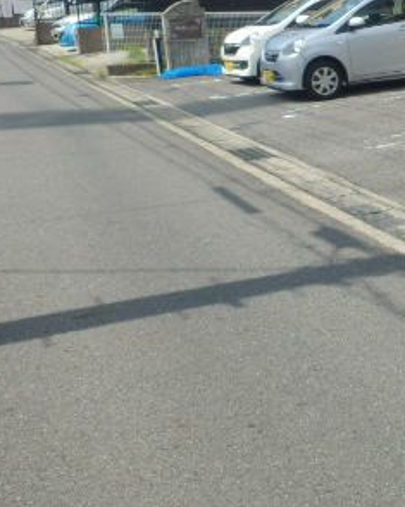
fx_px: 765
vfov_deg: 36.4
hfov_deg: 26.1
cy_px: 179
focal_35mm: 51
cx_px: 502
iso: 80
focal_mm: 4.2
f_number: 7.9
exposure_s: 1/125
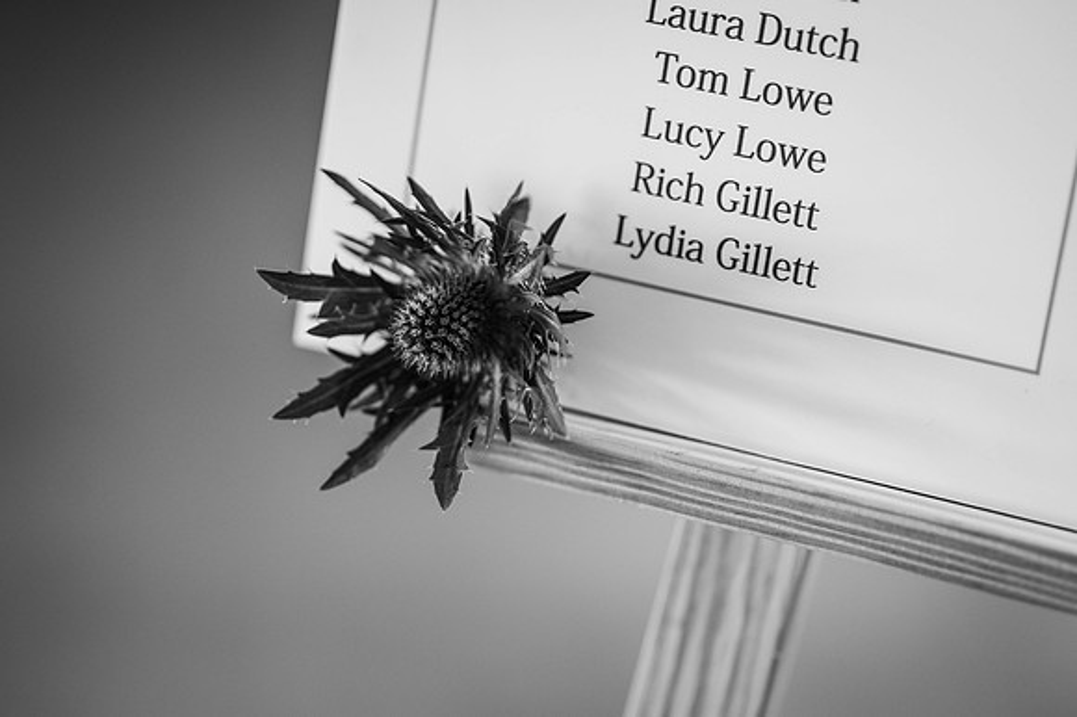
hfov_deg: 23.9
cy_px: 358
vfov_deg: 16.1
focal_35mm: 85
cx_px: 538
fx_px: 2541
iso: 450
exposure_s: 1/200
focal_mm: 85
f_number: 1.8
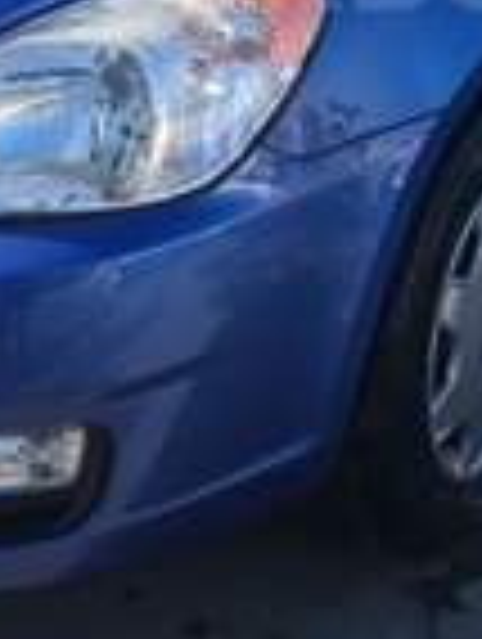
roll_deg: -0.6
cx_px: 423
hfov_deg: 14.6
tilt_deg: -9.8
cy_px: -40
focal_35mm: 101
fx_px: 1870
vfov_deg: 18.8
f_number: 2.2
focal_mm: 4.15
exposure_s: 1/519
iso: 25
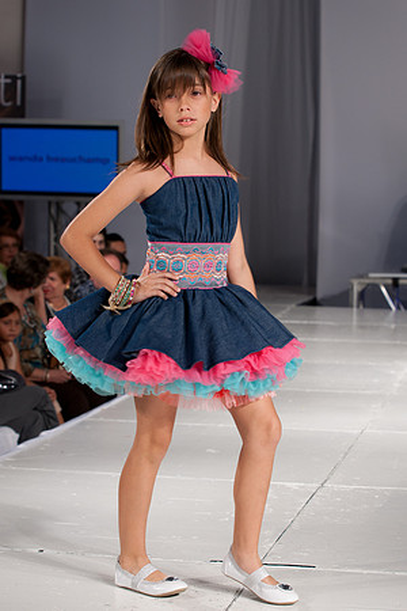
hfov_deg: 19.5
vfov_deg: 28.8
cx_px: 204
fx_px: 1187
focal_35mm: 70
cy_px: 306
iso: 200
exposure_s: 1/125
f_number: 5
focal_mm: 70
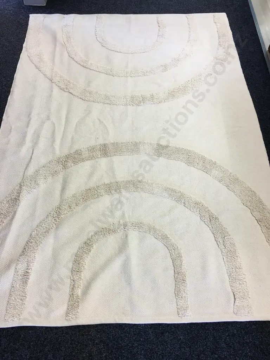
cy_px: 180
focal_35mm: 29
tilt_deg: -57.6
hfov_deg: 48.2
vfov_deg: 61.7
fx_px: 302
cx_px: 135
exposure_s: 1/33
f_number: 2.2
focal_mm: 4.15
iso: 40
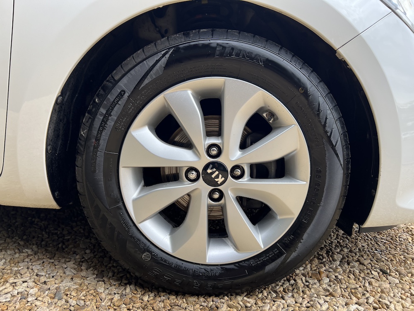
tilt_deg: -9.7
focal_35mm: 26
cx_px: 207
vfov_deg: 53.1
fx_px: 311
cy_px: 156
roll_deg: -1.0
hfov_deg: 67.3
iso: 50
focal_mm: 5.7
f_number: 1.5
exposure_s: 1/327
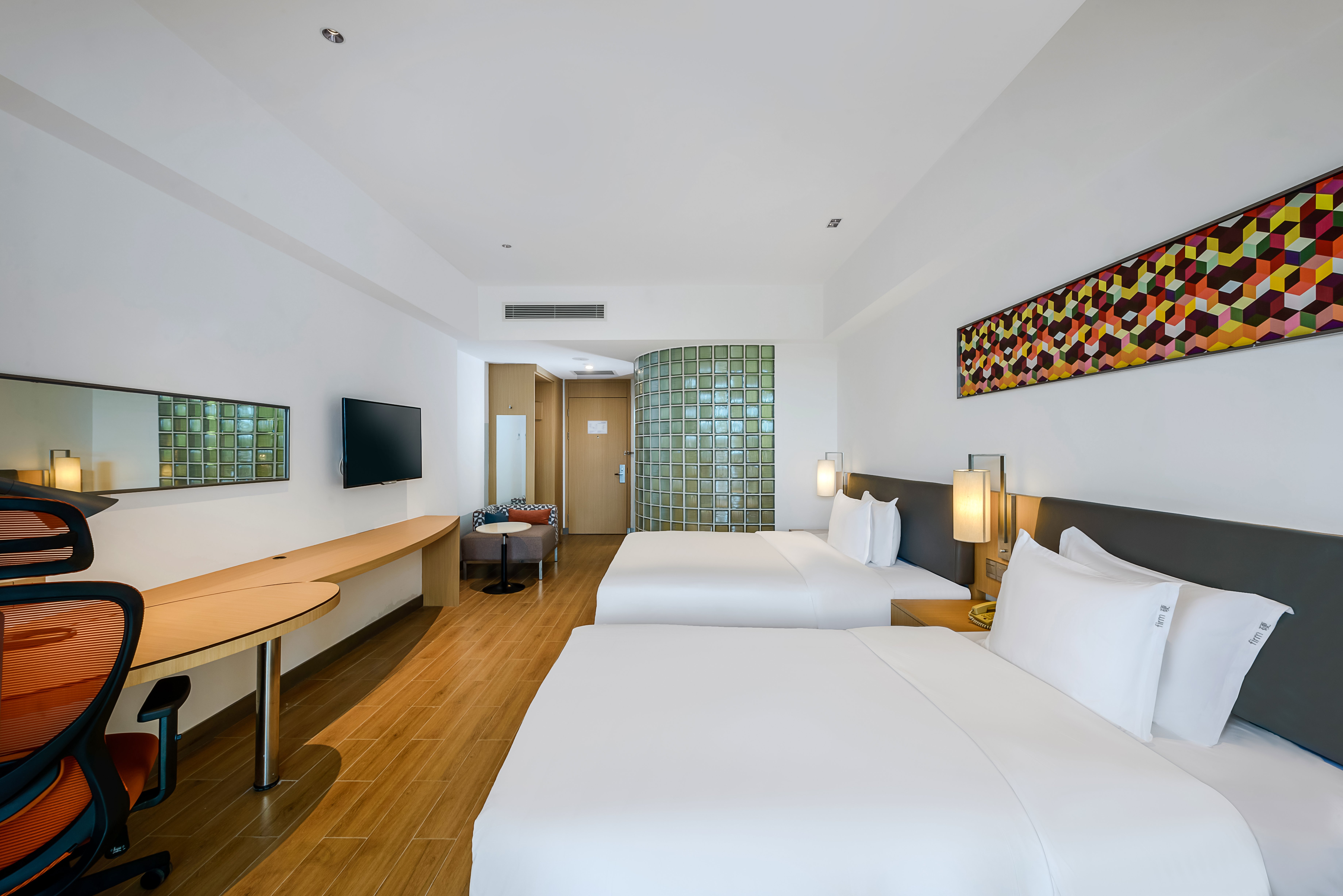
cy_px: 448
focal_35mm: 14
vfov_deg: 81.2
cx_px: 672
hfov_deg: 104.2
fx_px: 522
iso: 100
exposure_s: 1/20
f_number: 18
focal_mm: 14
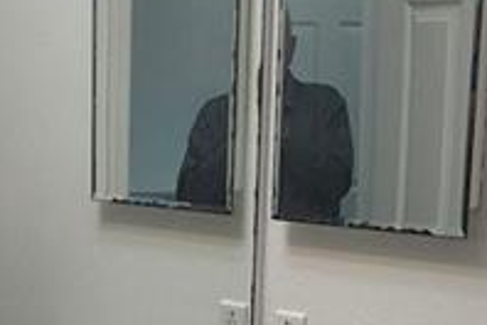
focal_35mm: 145
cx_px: 39
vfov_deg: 8.8
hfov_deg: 14.0
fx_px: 1961
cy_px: 699
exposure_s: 1/120
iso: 64
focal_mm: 6.4
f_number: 1.8
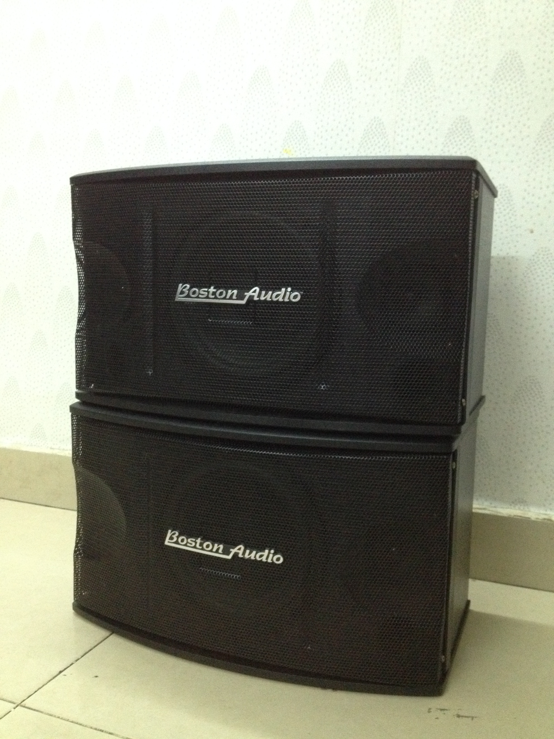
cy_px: 370
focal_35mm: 35
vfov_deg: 52.6
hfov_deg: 40.7
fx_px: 747
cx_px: 277
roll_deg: -1.7
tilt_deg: -12.6
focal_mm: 4.28
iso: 400
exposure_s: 1/20
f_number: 2.4
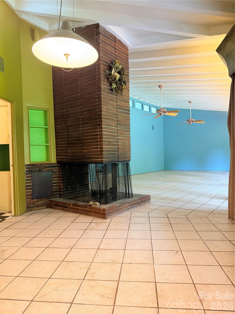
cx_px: 118
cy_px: 157
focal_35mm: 24
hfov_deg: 56.8
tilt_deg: -1.4
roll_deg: +2.0
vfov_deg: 71.6
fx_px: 217
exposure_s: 1/60
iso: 400
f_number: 1.78
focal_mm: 6.76
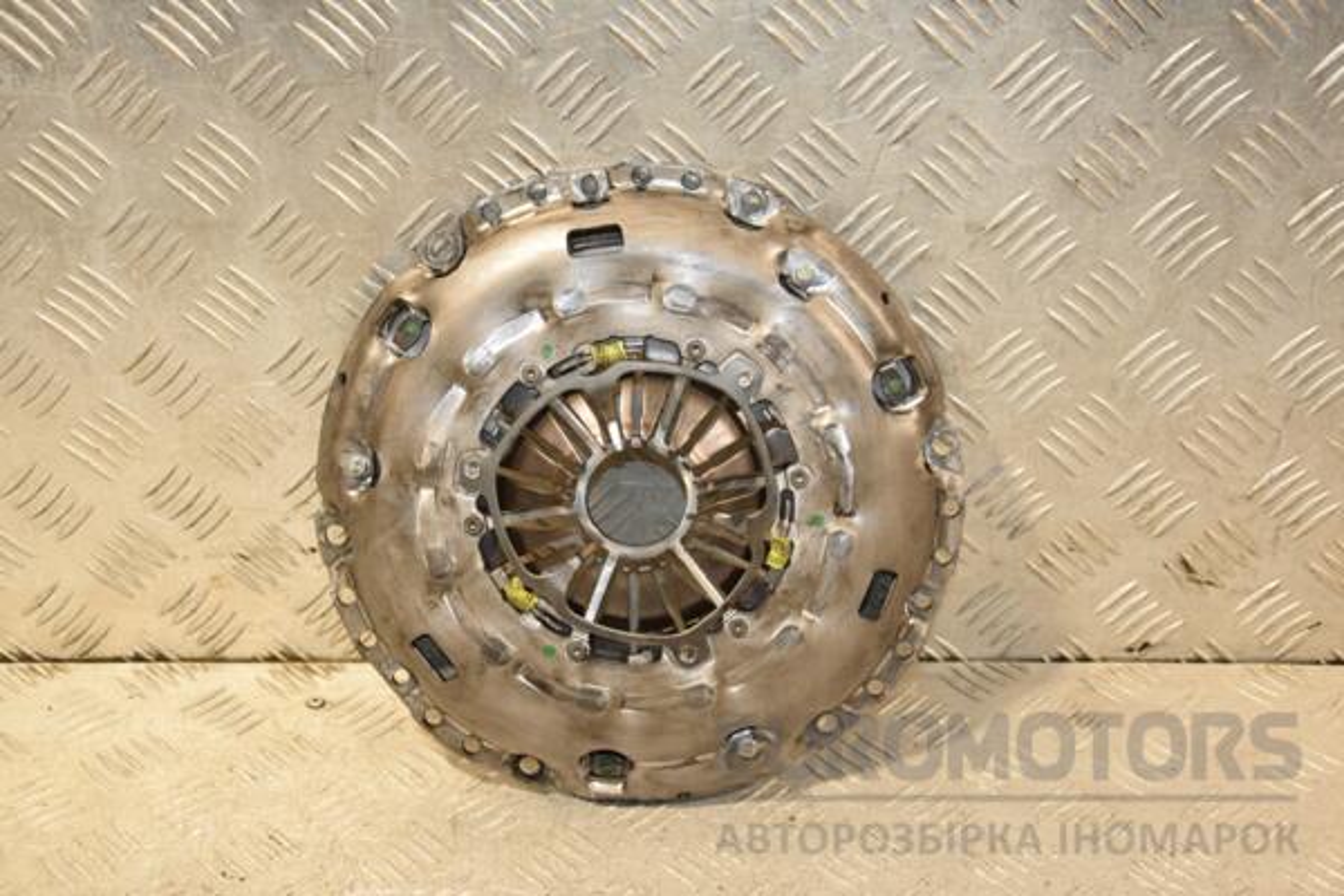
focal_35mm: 60
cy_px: 448
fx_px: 2240
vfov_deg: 22.6
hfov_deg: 33.4
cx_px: 672
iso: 800
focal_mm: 40
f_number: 4.8
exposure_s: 1/200
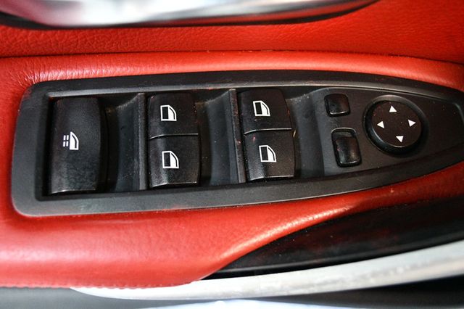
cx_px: 232
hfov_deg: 57.2
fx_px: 425
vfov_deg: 39.9
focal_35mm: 33
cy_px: 154
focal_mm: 22
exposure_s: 1/60
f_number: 4
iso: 5600
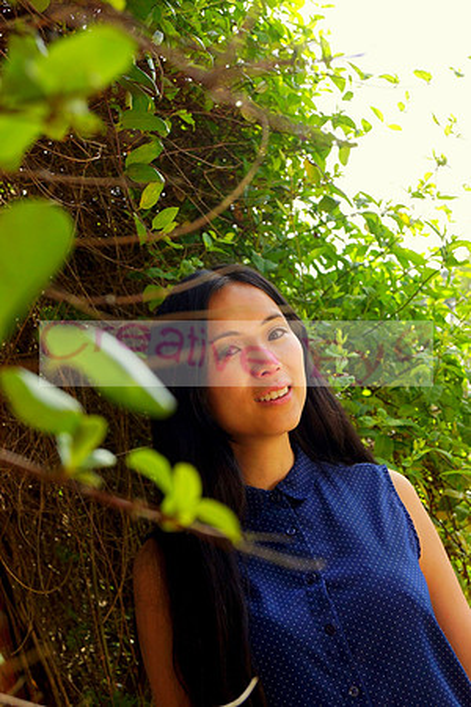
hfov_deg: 25.8
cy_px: 354
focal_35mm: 52
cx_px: 236
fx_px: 1030
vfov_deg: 37.9
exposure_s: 1/800
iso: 250
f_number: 5.6
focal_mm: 35
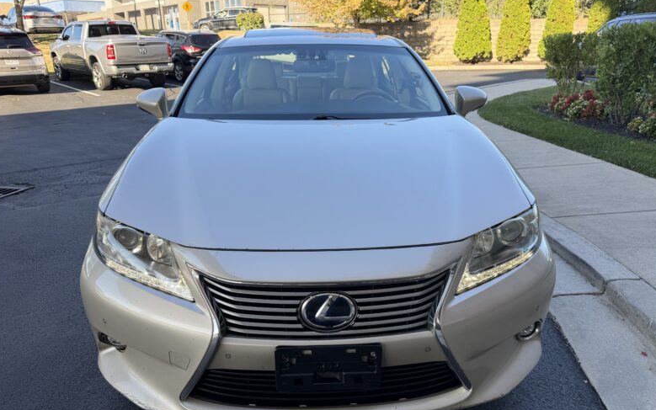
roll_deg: +2.2
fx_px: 465
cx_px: 328
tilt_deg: -21.6
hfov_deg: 70.4
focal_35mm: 26
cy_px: 240
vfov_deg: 47.4
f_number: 1.78
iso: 80
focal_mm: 6.76
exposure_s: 1/695
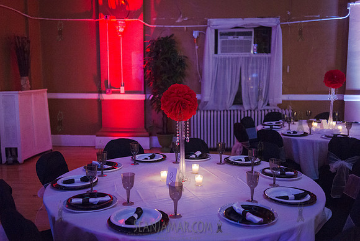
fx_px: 361
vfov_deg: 36.8
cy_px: 120
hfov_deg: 53.0
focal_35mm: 36
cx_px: 180
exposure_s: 1/125
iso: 4000
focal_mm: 35
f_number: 2.8
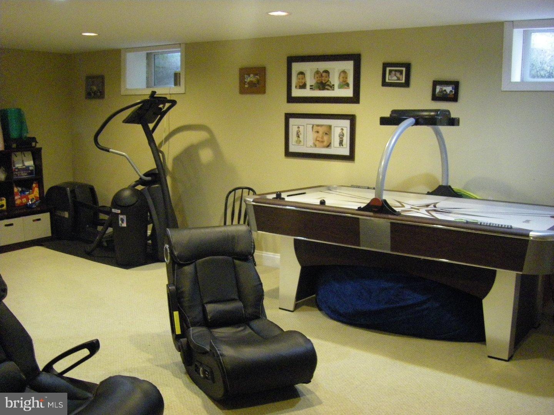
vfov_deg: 37.7
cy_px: 208
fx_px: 608
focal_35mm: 38
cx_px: 277
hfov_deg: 49.0
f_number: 3.5
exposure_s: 1/15
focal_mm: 6.3
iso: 800
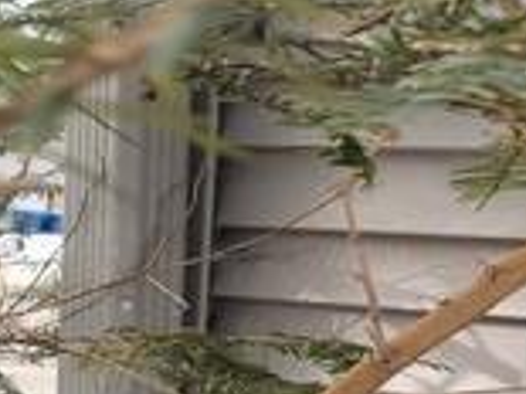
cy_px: 346
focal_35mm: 99
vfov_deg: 14.8
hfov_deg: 16.0
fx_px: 1503
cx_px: 1015
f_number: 1.8
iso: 16
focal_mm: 6.7
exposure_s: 1/127
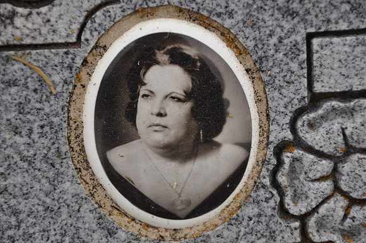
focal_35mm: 158
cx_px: 183
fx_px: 1599
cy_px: 122
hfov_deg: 13.1
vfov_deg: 8.7
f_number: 5.6
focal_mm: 105
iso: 320
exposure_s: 1/125
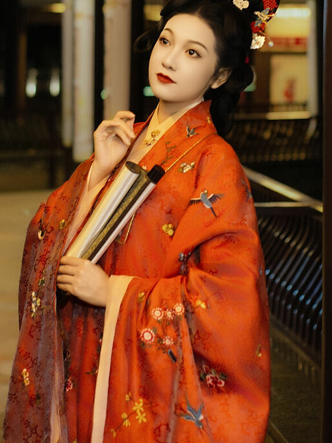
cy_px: 41
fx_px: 1393
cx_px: 173
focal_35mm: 109
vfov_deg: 17.8
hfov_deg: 13.6
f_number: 2.5
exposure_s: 1/80
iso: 800
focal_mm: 50
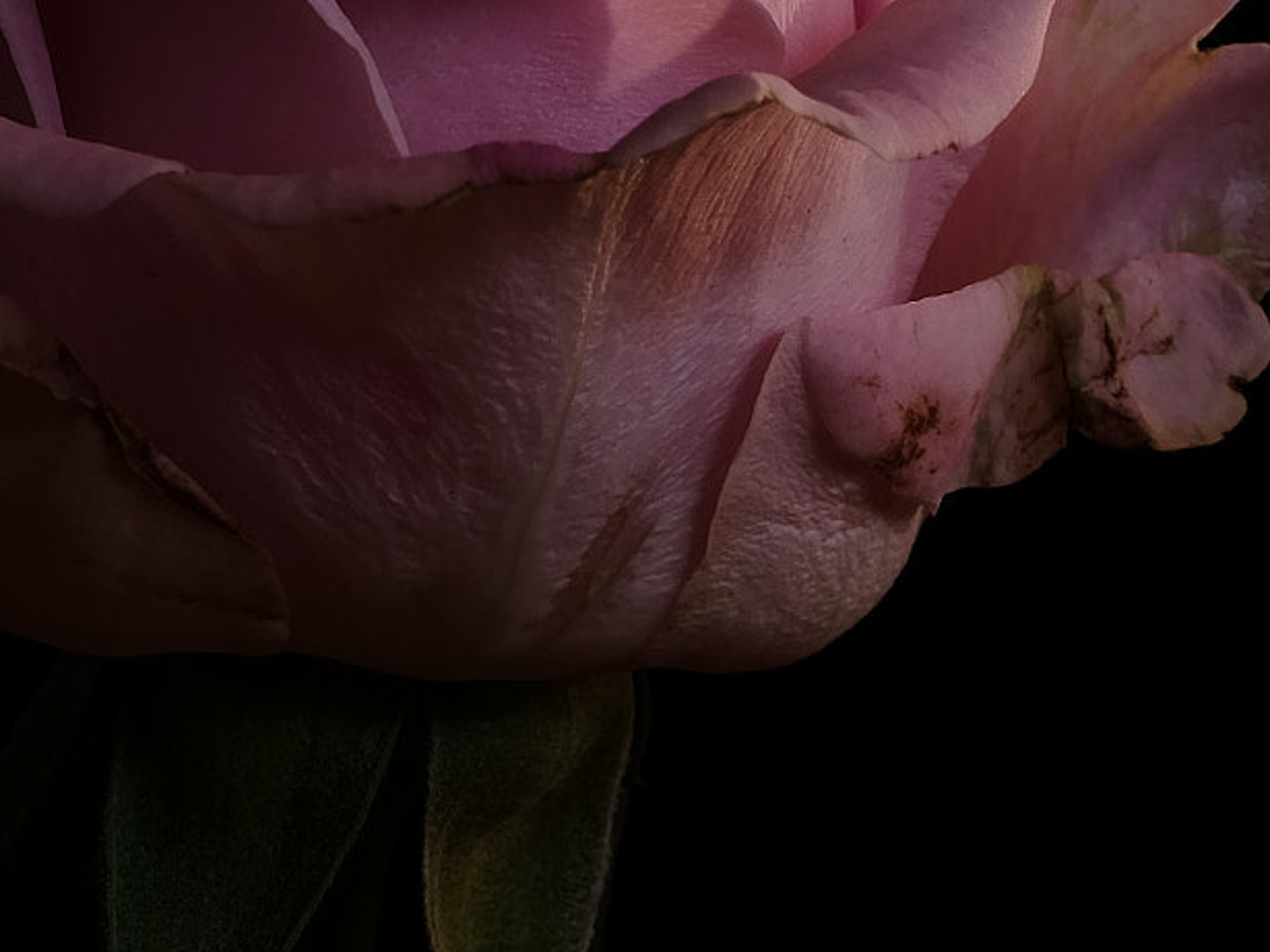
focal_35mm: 300
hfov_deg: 6.6
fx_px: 11004
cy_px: 353
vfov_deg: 5.0
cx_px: 741
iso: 250
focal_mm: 80
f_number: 16
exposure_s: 1/5
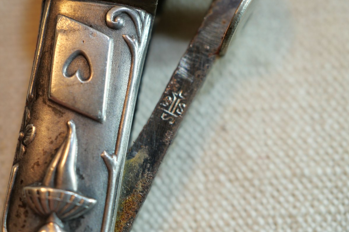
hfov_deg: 31.9
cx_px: 174
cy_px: 122
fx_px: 611
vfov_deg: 21.6
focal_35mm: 63
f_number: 3.5
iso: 200
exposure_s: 1/125
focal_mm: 30
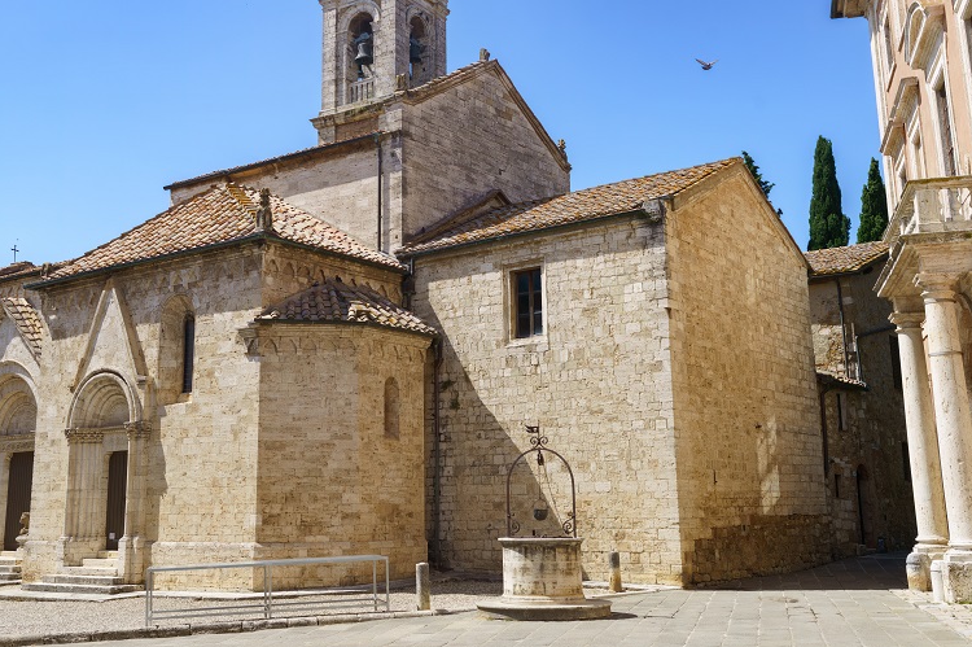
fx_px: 1097
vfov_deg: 32.7
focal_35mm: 41
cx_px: 435
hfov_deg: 47.7
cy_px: 245
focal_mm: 30.5
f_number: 8
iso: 100
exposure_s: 1/200
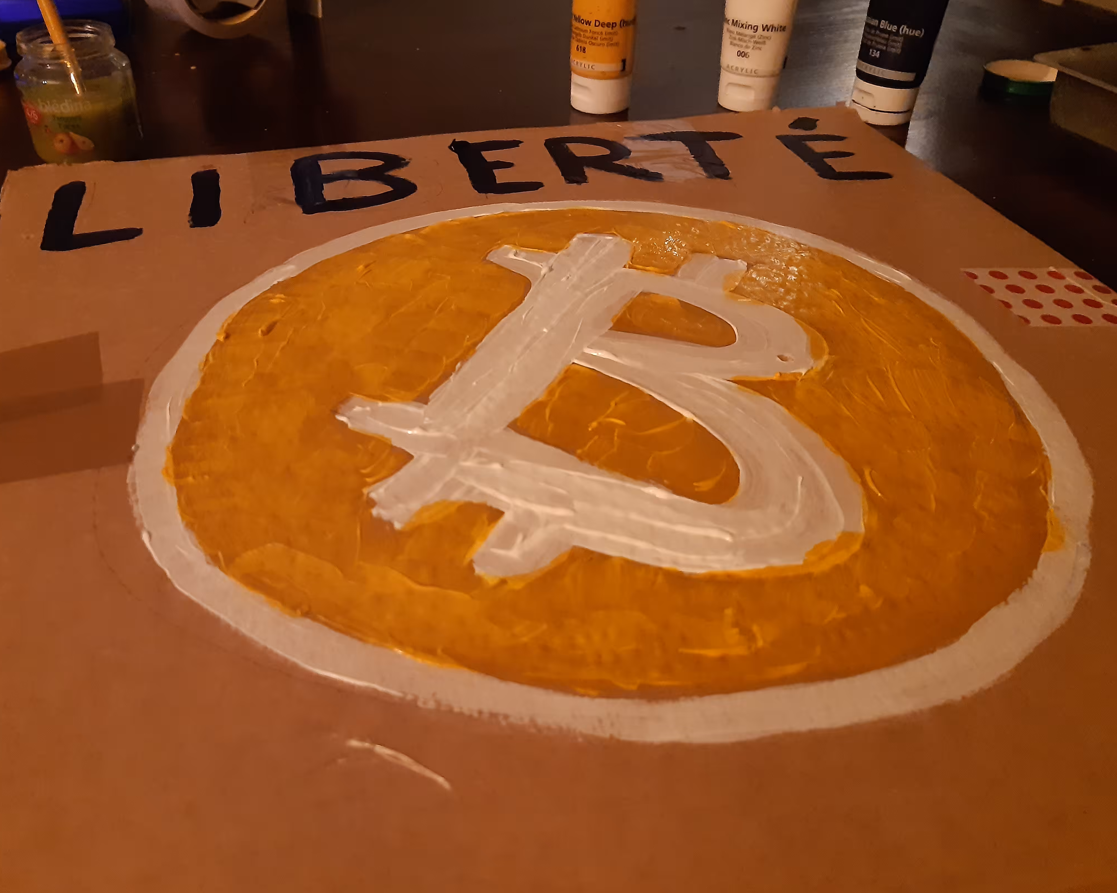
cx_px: 498
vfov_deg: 50.0
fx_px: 959
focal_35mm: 29
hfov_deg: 60.3
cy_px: 442
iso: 500
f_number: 1.7
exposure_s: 1/20
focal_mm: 3.92
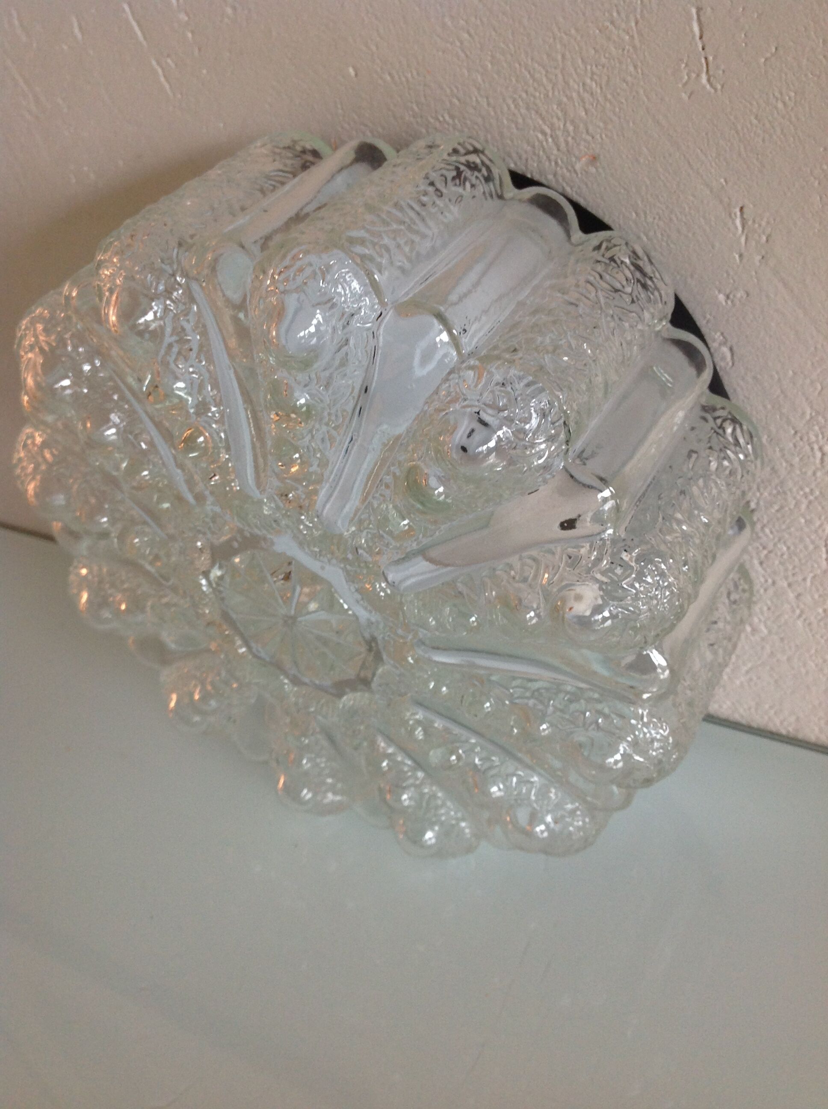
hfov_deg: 40.6
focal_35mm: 35
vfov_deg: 52.7
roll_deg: +12.1
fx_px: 1119
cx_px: 414
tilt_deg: -36.1
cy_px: 554
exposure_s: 1/15
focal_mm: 4.28
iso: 80
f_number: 2.4
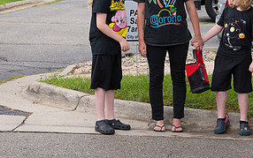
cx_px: 144
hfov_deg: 13.5
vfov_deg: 8.4
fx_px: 1069
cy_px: 15
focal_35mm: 155
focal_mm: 75
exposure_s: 1/1000
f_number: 6.3
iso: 640
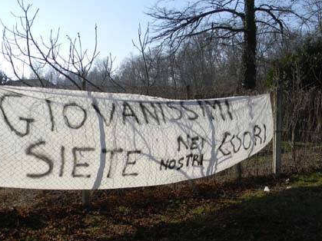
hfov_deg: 43.8
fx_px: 400
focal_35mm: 43
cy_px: 125
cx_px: 151
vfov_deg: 33.6
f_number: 3.7
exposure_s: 1/855
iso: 80
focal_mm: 6.4
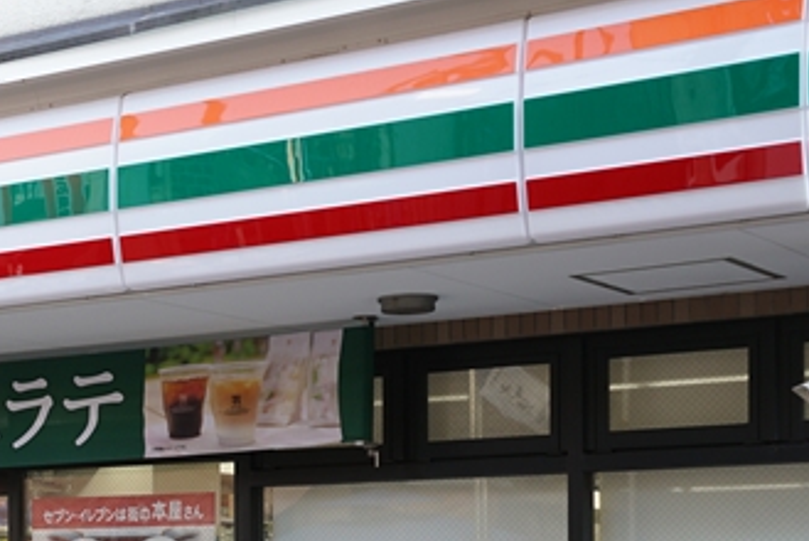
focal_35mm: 90
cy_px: 583
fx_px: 2024
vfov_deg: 14.9
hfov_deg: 21.5
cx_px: -76
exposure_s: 1/60
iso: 200
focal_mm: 25
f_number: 5
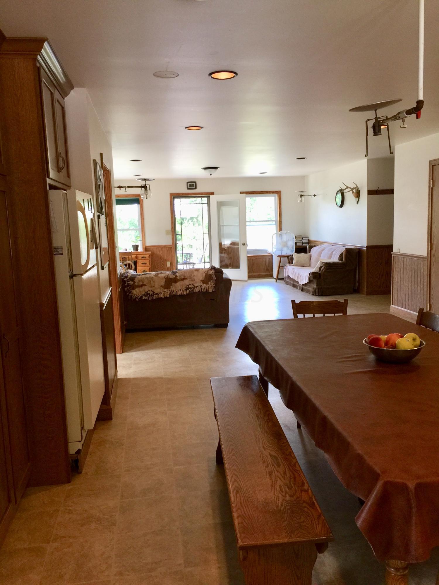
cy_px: 292
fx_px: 490
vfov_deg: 61.7
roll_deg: +1.0
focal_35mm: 29
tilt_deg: -8.0
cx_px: 220
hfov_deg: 48.2
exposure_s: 1/30
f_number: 2.2
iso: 50
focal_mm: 4.15
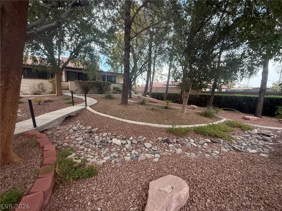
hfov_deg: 102.1
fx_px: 114
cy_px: 106
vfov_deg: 85.7
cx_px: 141
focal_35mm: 14
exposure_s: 1/99
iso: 125
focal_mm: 2.22
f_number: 2.2
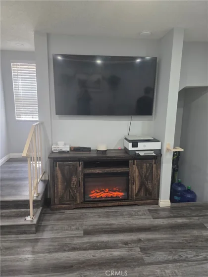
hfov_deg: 58.9
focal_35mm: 23
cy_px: 138
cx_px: 104
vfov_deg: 73.9
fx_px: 184
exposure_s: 1/120
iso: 250
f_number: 1.7
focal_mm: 6.3
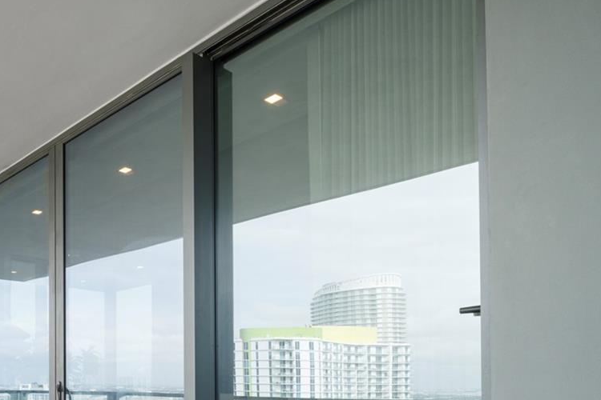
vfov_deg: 37.6
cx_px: 36
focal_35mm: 32
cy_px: 379
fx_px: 534
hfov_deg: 50.5
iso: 100
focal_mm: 10
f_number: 9
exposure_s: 1/8
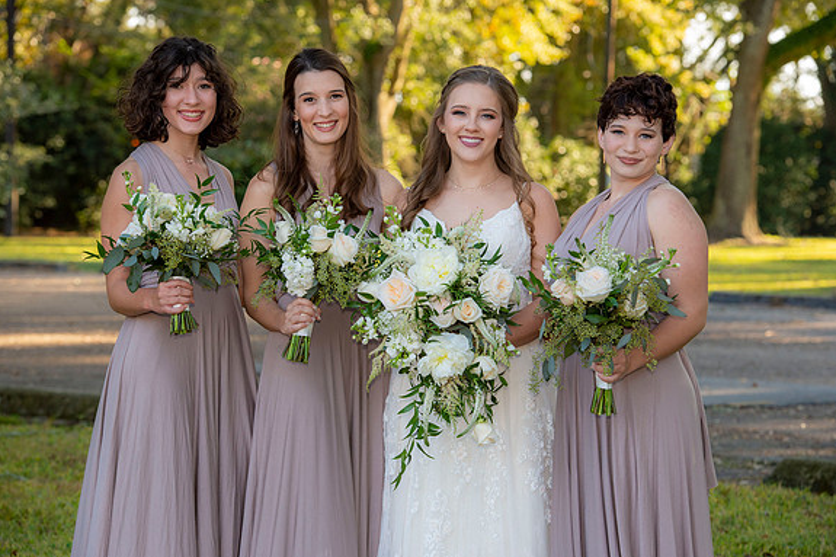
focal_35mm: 123
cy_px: 278
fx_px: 2855
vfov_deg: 11.1
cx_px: 419
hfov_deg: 16.7
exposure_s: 1/400
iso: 1250
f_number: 6.3
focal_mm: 122
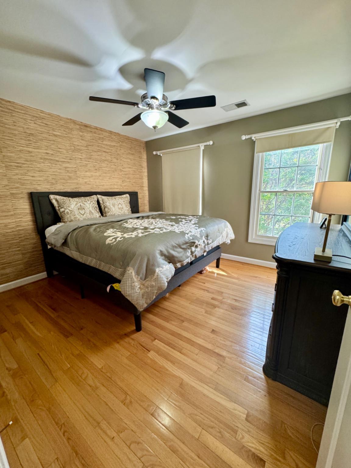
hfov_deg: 85.7
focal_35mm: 14
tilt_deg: -12.8
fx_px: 189
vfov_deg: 102.1
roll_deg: +1.2
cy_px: 234
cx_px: 176
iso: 250
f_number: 2.2
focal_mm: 2.22
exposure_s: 1/120
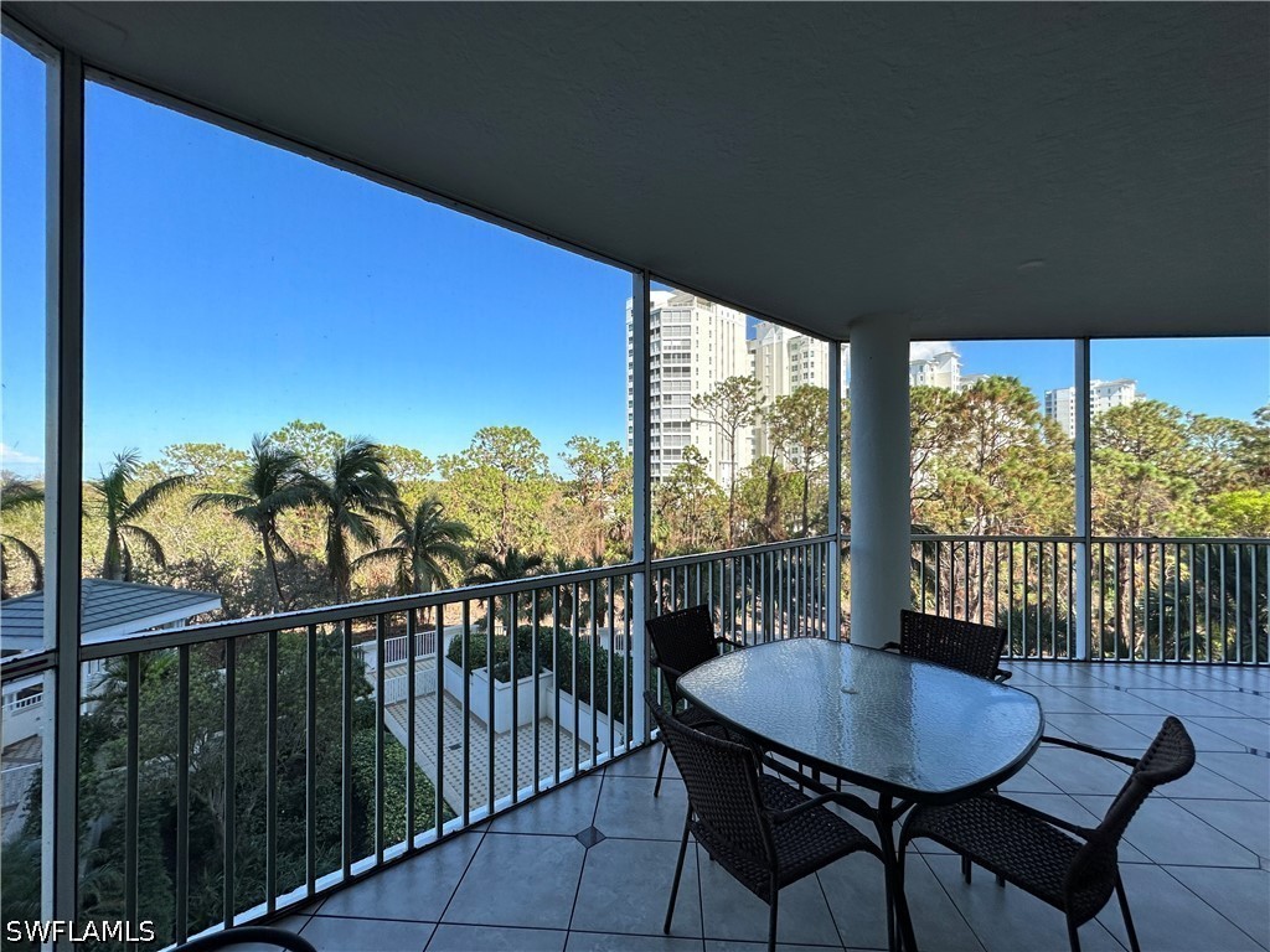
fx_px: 514
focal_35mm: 14
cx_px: 635
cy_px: 476
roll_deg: -0.4
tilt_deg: +0.4
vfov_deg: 85.7
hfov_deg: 102.1
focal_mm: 2.22
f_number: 2.2
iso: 40
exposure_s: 1/882
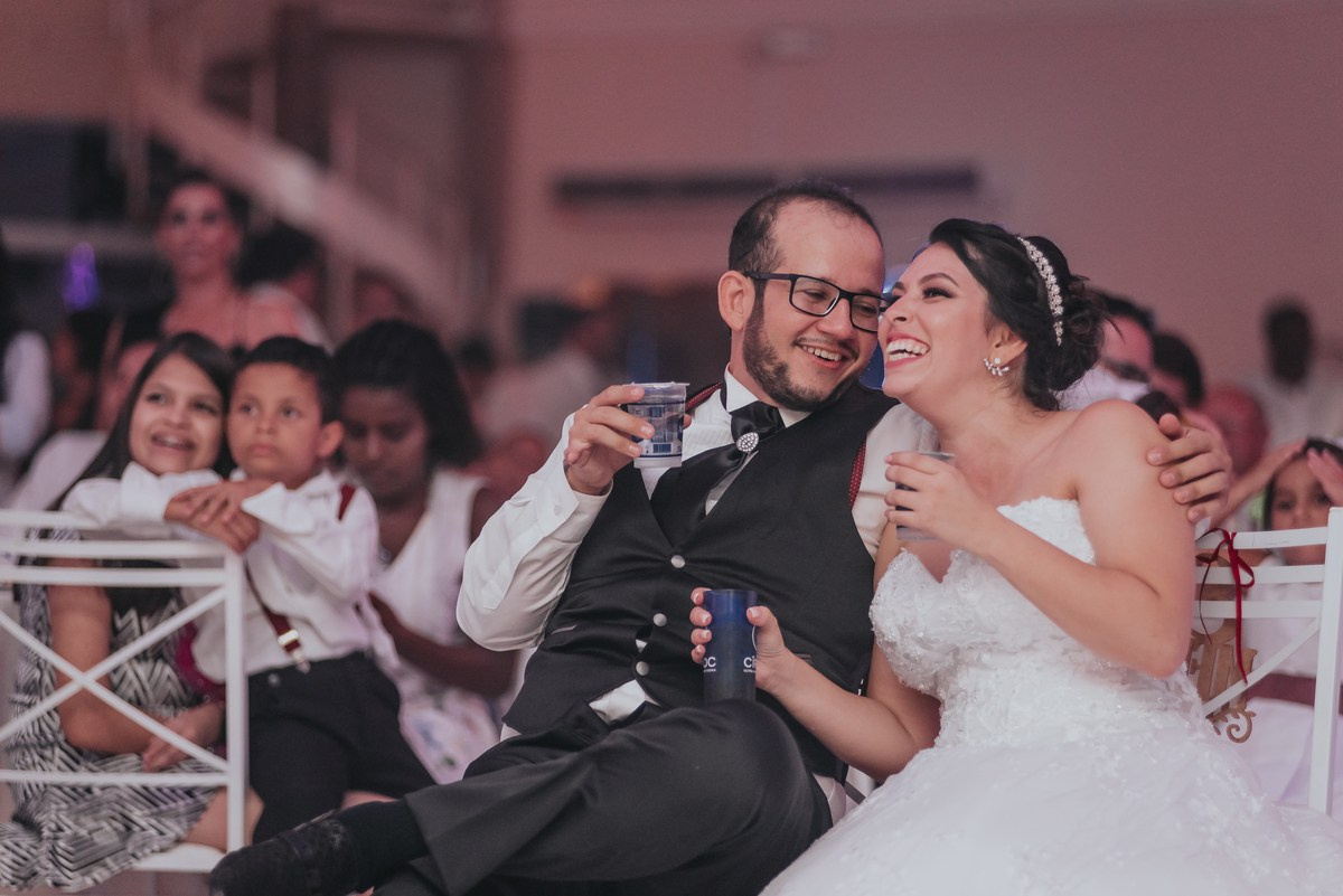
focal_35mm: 145
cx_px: 672
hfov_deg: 14.1
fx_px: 5411
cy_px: 448
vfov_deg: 9.5
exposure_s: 1/200
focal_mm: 145
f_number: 2.8
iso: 1600
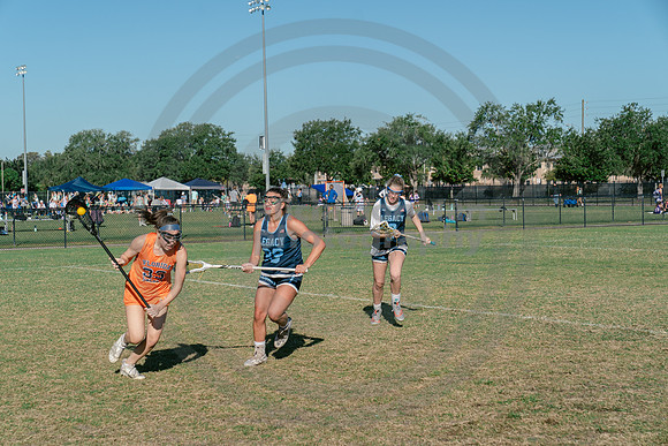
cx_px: 334
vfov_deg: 19.5
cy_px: 223
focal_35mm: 70
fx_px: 1299
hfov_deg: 28.8
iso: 250
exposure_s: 1/2000
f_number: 5.6
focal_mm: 70
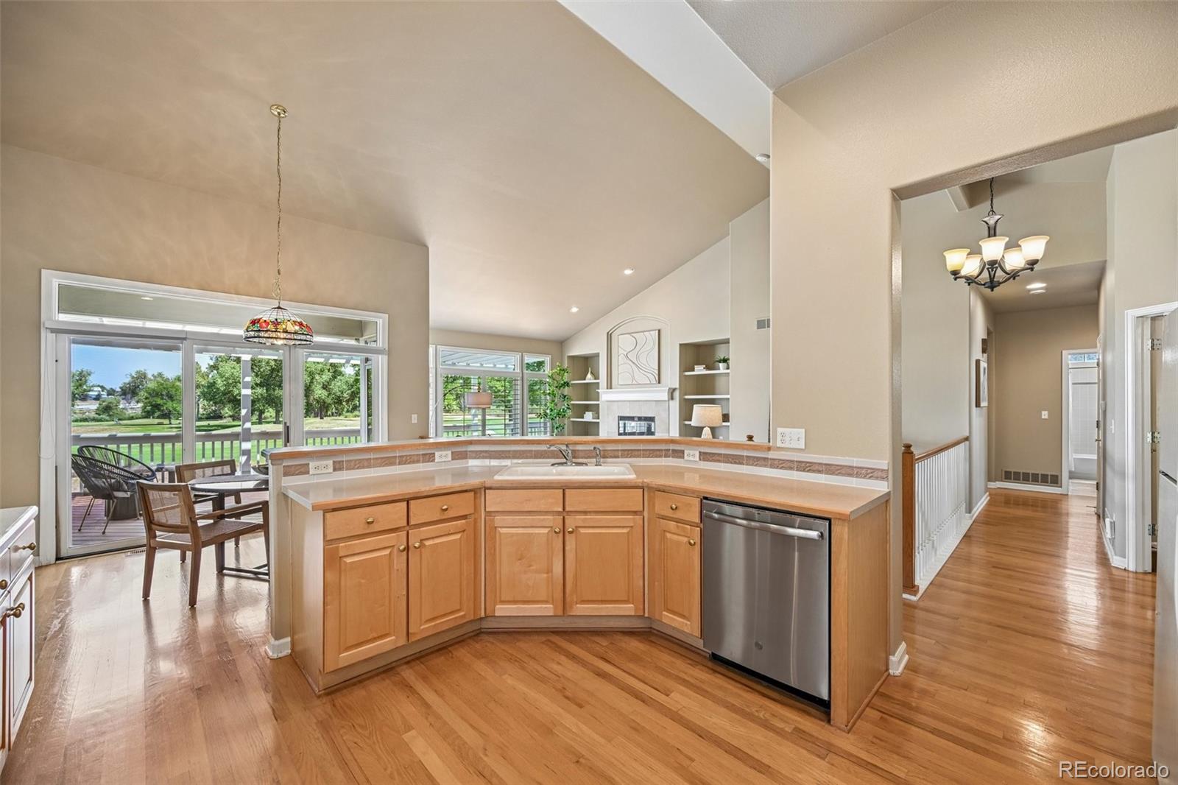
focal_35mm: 14
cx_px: 589
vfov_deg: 81.2
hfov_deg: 104.3
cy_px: 392
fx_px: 458
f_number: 6.3
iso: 125
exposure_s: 1/15
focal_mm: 14
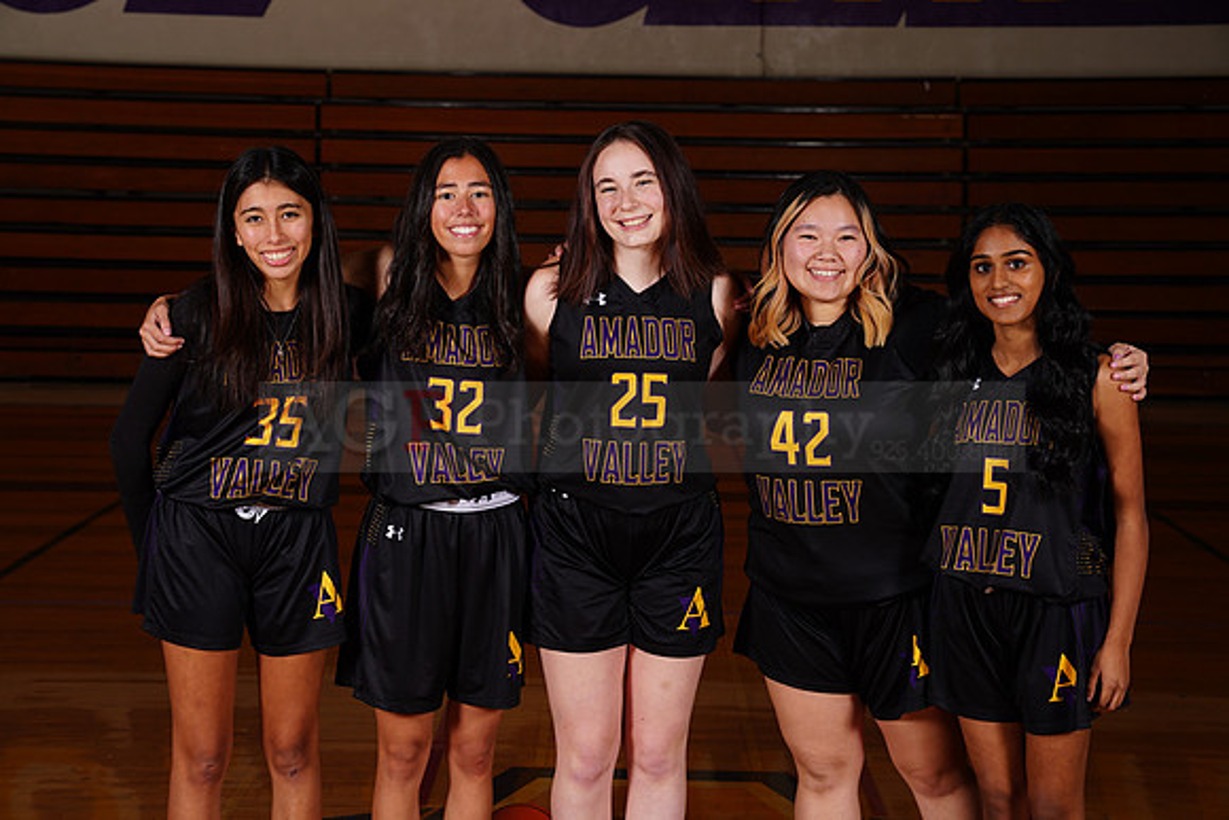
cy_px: 410
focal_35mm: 70
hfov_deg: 28.8
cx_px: 614
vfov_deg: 19.5
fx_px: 2390
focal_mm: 70
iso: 200
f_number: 6.3
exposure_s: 1/200
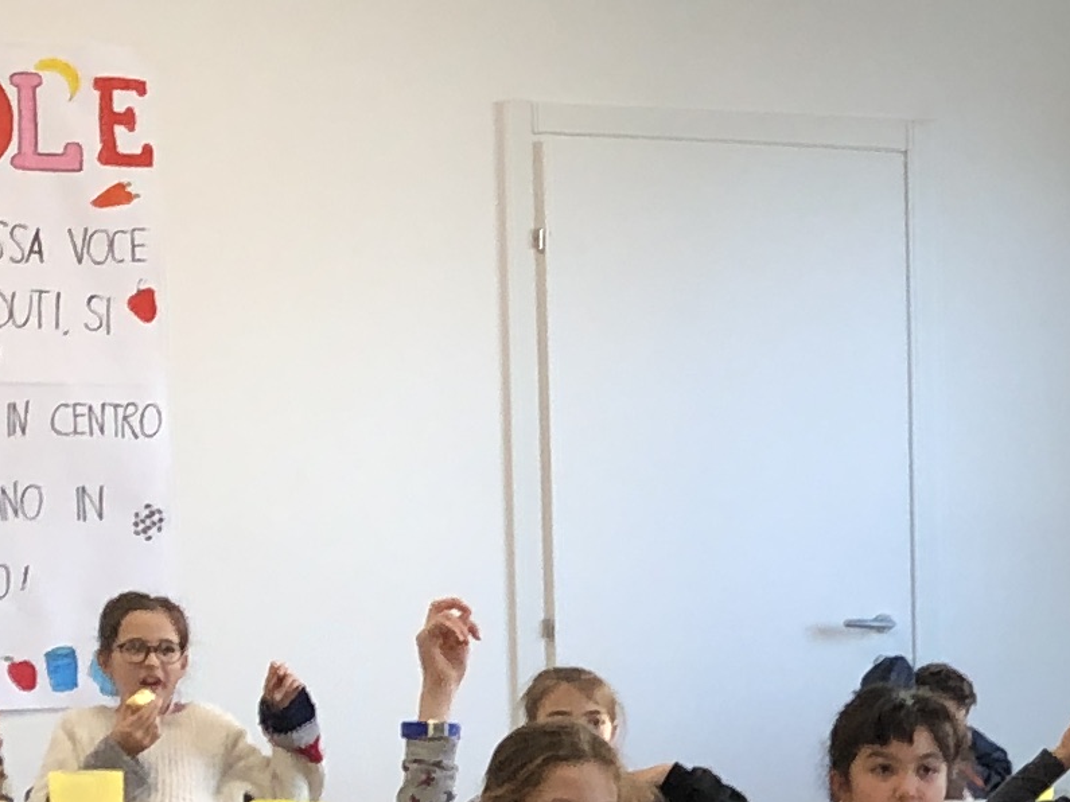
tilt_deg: -8.5
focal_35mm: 142
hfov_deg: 13.1
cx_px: 1623
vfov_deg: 10.2
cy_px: 1077
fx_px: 4389
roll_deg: -1.7
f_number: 1.8
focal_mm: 4
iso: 32
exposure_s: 1/25
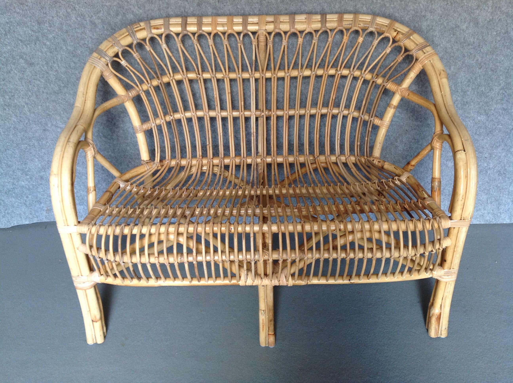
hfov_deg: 52.7
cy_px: 192
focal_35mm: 35
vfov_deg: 40.6
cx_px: 256
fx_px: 518
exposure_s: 1/20
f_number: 2.4
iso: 80
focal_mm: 4.28
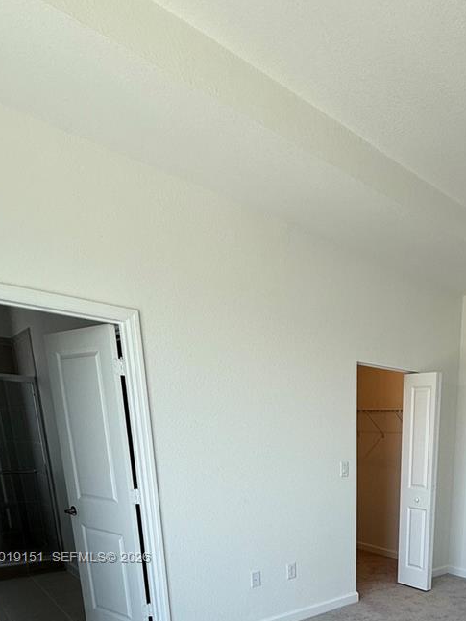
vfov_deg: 57.8
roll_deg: -2.2
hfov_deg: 48.4
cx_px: 405
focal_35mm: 26
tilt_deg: -13.7
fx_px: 466
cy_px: 559
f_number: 2.2
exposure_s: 1/99
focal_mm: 2.22
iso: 50
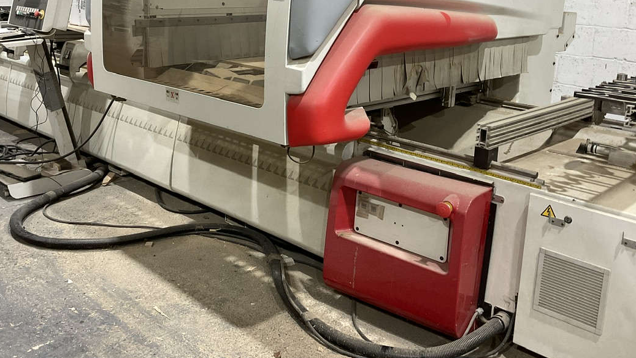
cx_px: 298
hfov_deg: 51.6
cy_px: 96
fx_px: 658
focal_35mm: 39
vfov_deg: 30.0
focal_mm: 3
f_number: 1.8
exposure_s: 1/50
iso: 100
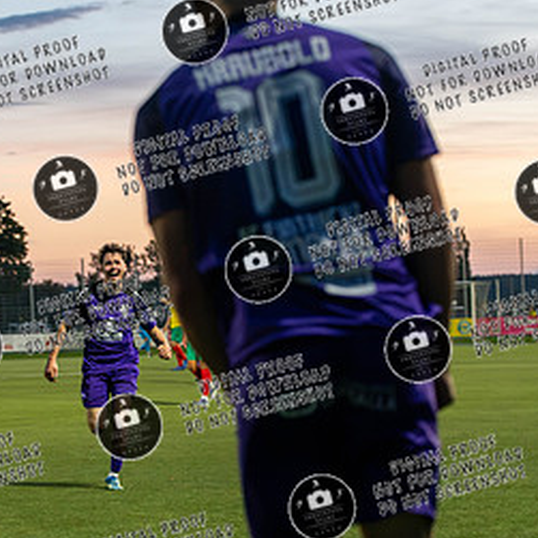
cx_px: 165
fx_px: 2638
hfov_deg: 11.6
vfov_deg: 11.6
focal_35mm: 150
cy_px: 280
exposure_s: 1/800
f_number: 3.5
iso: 4000
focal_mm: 70
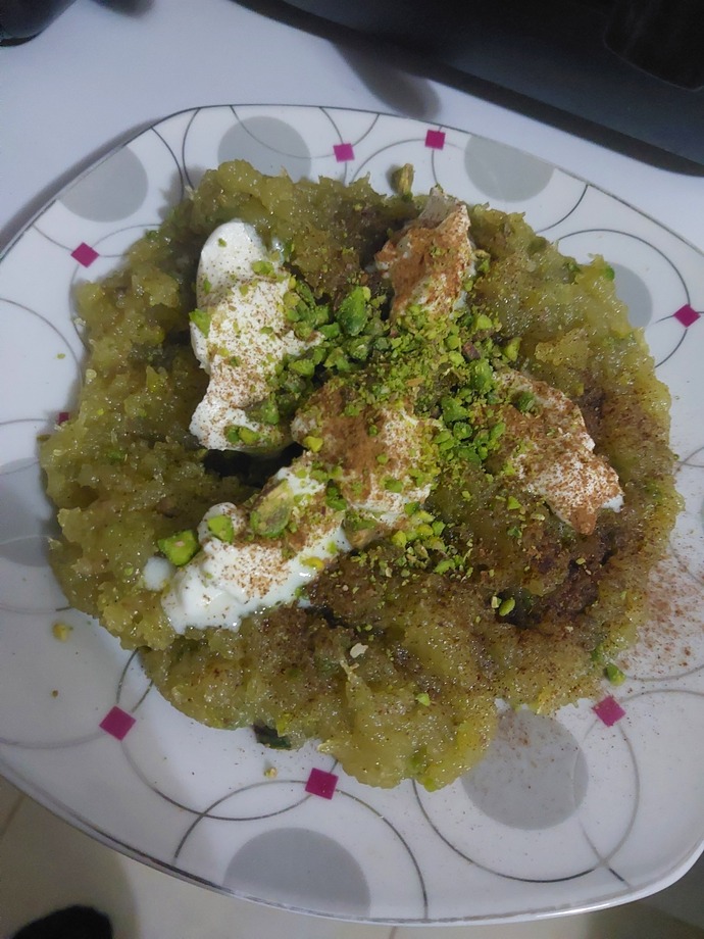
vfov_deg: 60.0
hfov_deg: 46.8
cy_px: 470
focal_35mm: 30
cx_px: 352
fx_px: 813
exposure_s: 1/17
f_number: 1.8
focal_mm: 4.6
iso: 1600
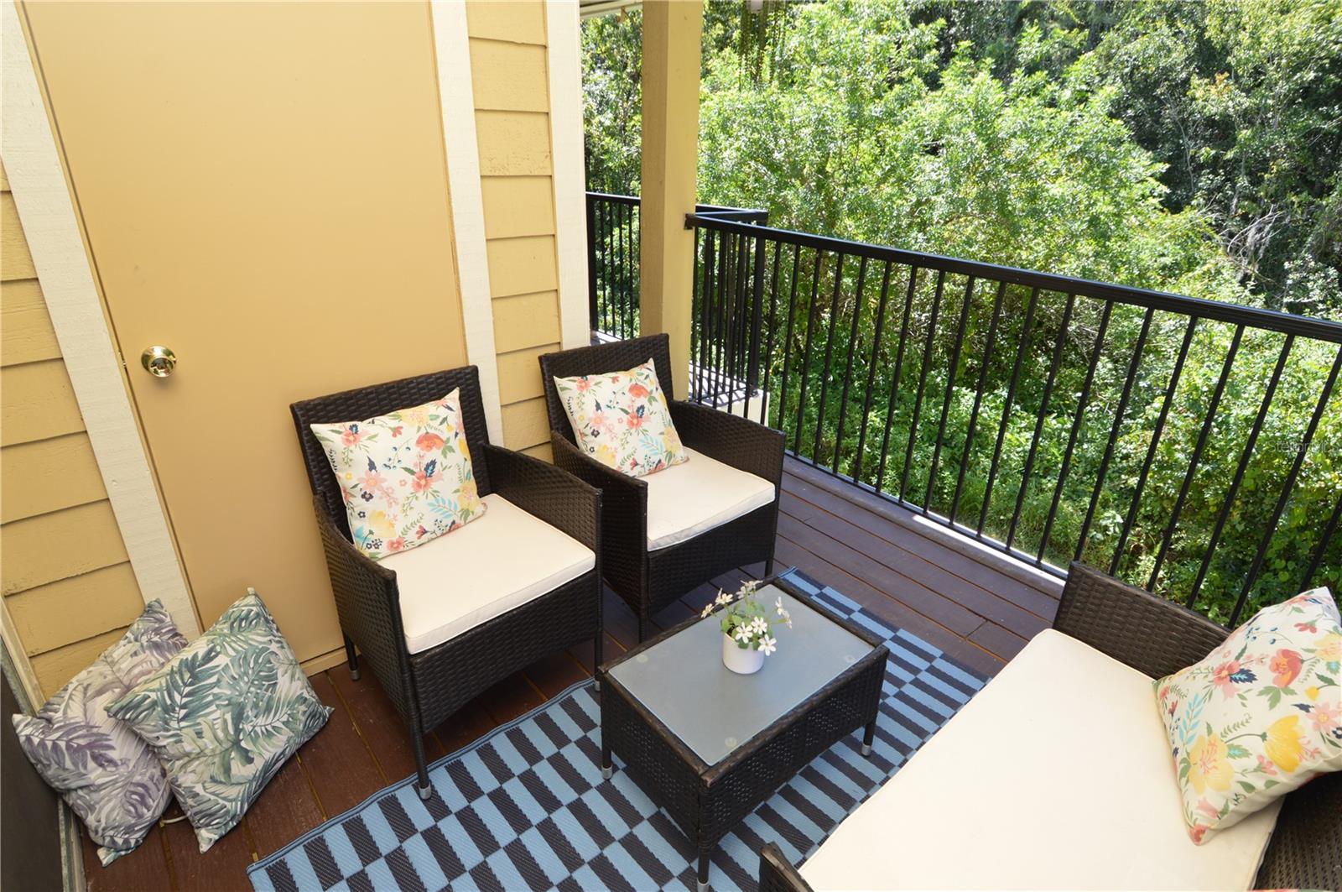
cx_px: 671
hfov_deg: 90.1
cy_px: 446
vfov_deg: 67.3
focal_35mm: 18
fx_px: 670
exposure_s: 1/125
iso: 280
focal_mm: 12
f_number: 5.6
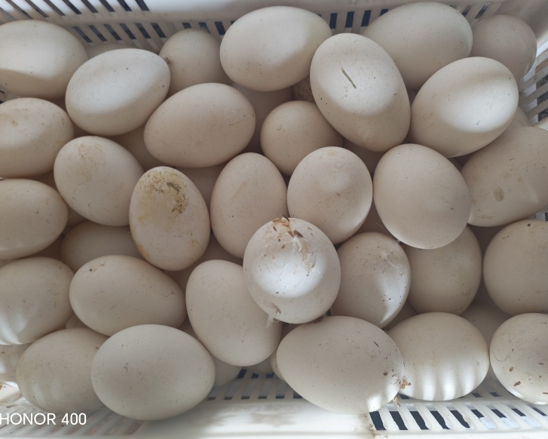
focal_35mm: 29
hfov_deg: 60.4
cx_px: 279
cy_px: 216
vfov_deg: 50.0
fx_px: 470
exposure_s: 1/50
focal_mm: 6.12
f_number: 1.9
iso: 1000
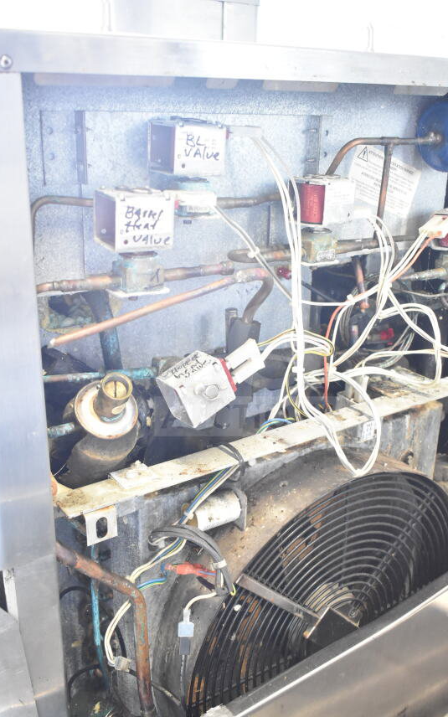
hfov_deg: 33.9
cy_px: 369
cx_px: 248
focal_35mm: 38
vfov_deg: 52.1
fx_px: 733
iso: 3200
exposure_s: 1/40
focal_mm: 23
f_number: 3.8
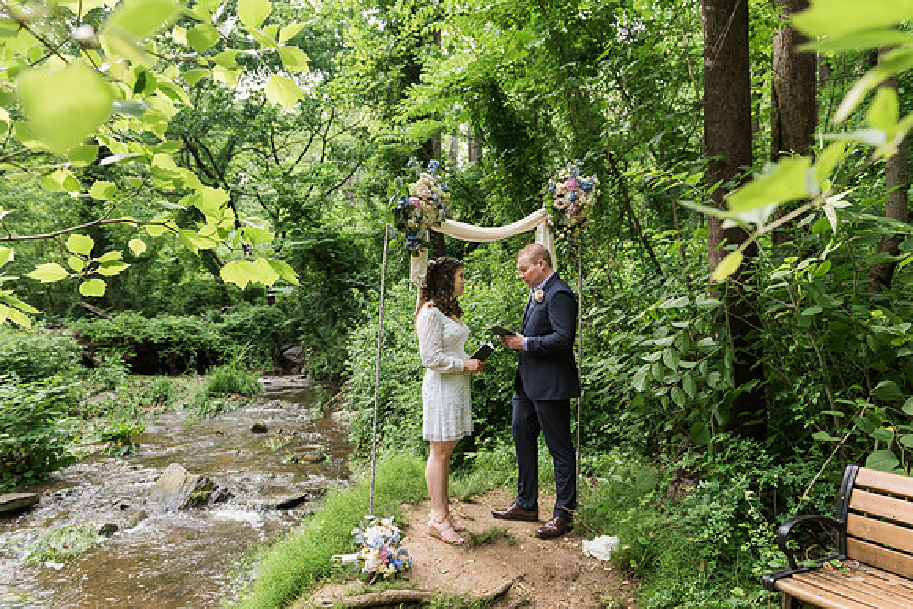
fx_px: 627
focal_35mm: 25
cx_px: 457
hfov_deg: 72.1
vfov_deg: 51.8
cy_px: 297
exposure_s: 1/500
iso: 800
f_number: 4
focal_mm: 24
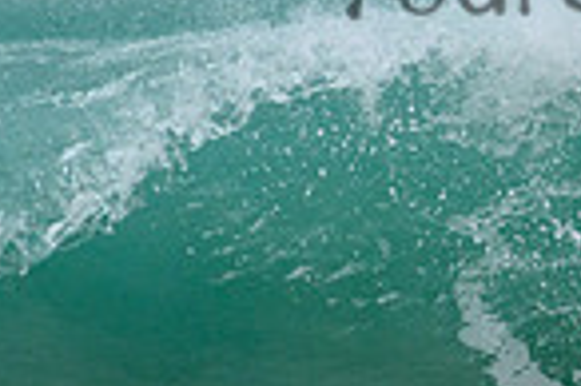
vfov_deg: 0.4
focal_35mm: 3188
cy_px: -78
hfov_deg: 0.6
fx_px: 51393
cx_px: 740
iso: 1000
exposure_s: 1/2000
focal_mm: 800
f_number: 11
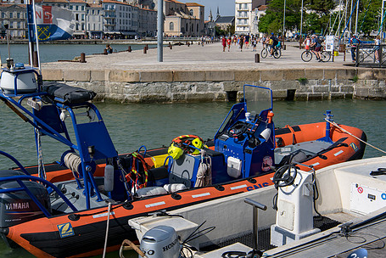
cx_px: 173
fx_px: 547
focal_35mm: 51
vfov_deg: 26.5
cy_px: 123
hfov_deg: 38.8
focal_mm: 40
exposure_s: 1/320
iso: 64
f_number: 9
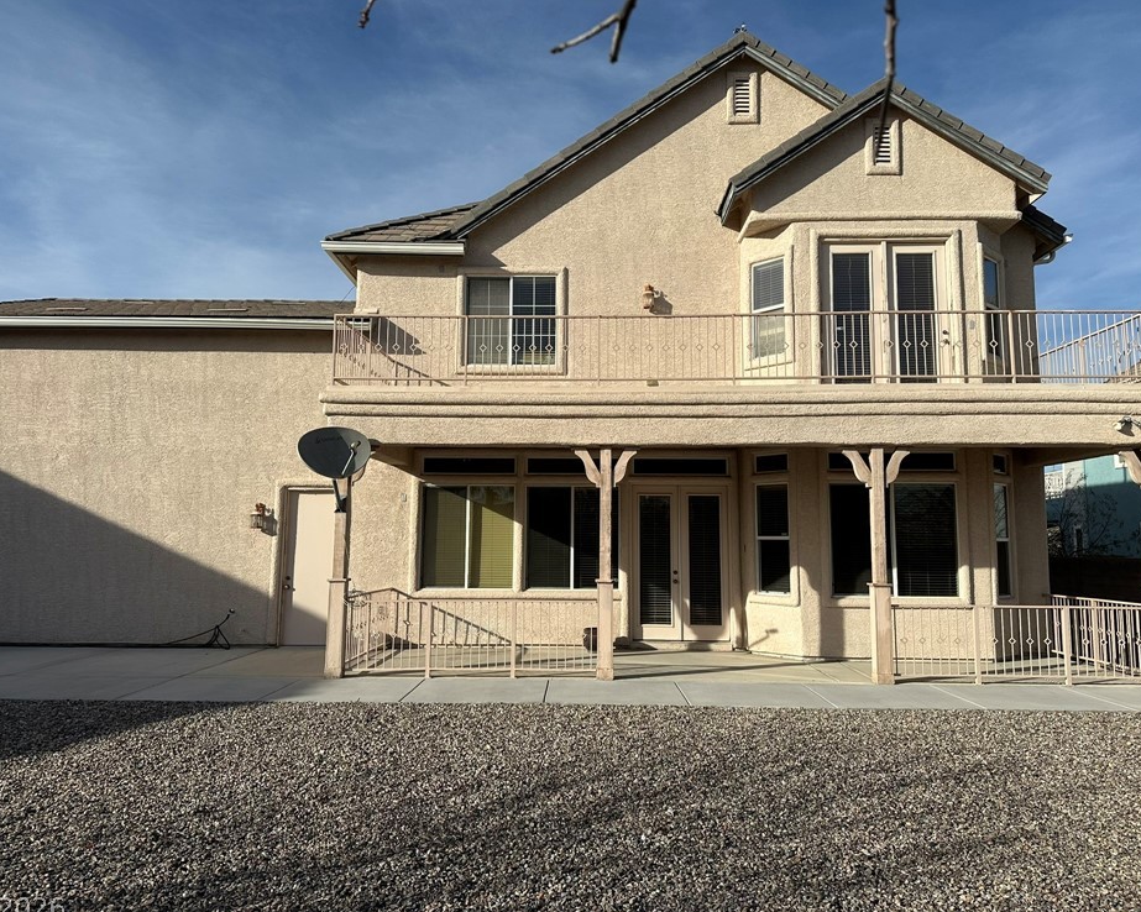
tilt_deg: +6.8
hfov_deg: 66.0
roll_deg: -0.3
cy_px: 454
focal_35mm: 26
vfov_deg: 54.9
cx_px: 564
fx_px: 878
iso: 80
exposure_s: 1/7042
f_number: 1.78
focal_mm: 6.86
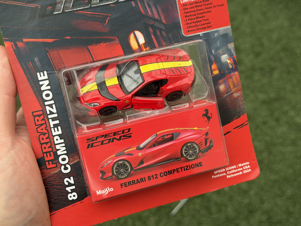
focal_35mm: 48
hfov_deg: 39.7
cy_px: 113
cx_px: 150
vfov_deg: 30.3
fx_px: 417
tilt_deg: -56.6
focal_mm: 6.76
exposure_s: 1/73
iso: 100
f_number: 1.78
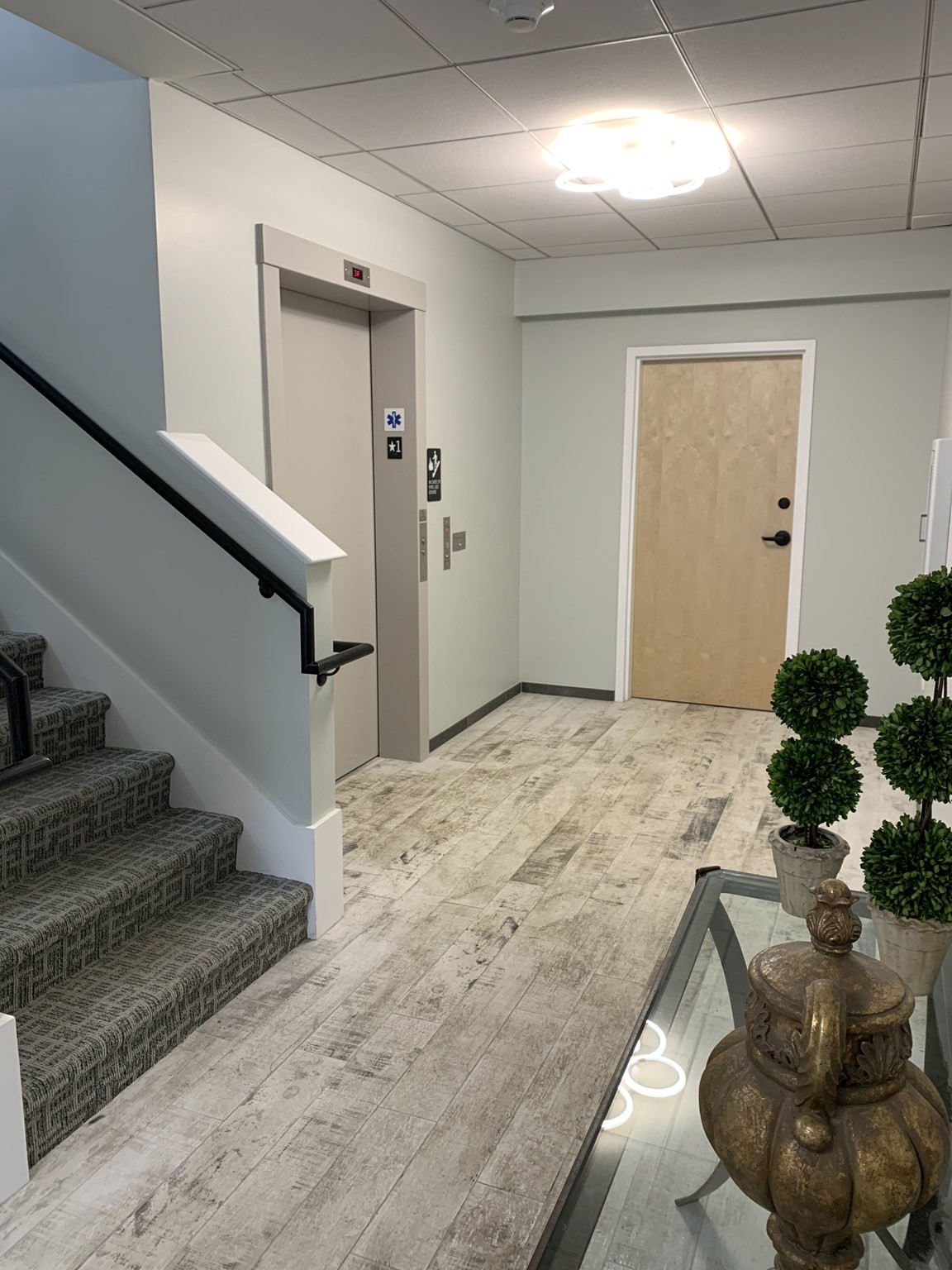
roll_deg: +0.0
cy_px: 635
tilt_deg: -10.4
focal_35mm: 26
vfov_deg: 67.3
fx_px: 953
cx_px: 476
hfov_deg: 53.1
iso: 100
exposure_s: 1/59
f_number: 1.8
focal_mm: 4.25
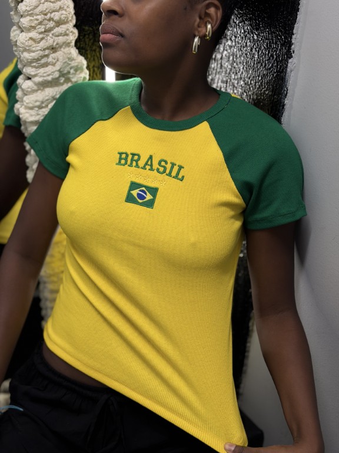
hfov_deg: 30.3
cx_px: 170
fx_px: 627
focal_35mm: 48
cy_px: 226
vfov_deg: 39.7
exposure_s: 1/60
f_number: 1.78
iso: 125
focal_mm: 6.76
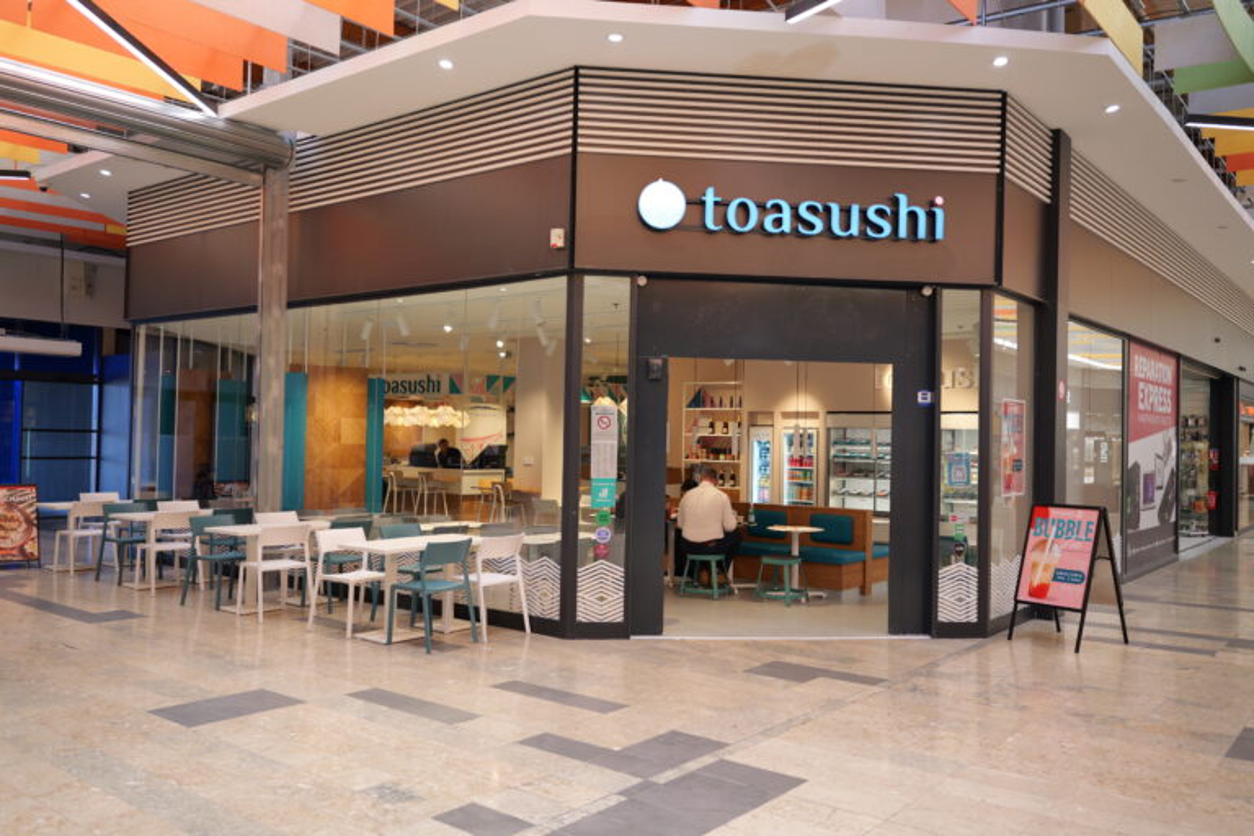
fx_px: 975
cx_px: 627
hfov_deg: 65.5
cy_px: 418
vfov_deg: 46.4
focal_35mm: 28
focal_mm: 28
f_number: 2.8
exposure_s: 1/60
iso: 100
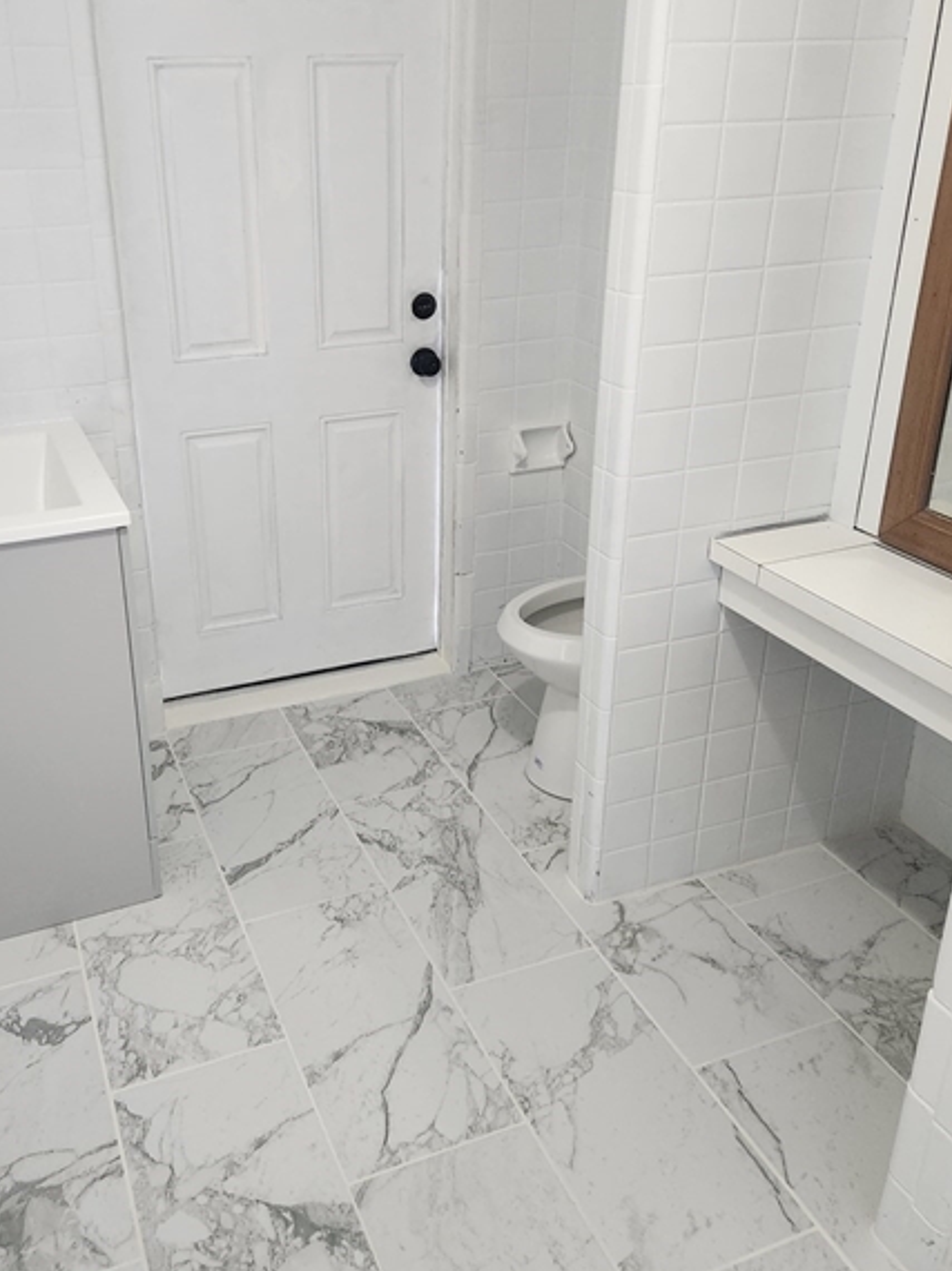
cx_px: 383
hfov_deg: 45.2
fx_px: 1138
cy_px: 569
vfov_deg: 58.2
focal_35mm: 31
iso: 640
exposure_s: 1/120
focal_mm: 5.4
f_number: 1.8
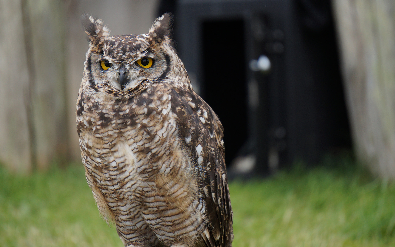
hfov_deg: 6.5
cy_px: 115
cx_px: 197
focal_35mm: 322
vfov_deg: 4.1
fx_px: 3467
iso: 400
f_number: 6.3
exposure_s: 1/400
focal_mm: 210
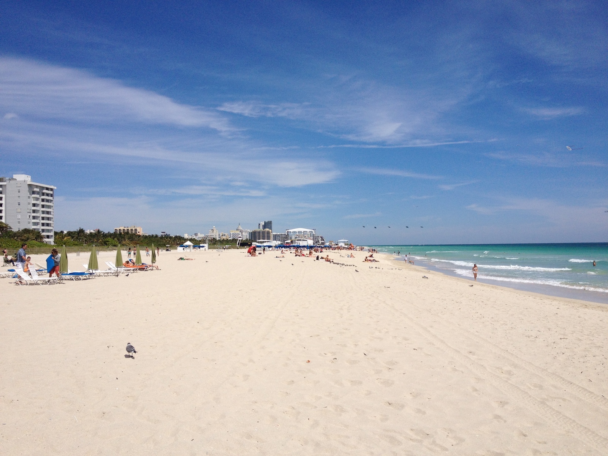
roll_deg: +1.1
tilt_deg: -0.3
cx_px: 304
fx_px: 615
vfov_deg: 40.7
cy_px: 228
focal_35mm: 35
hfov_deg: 52.6
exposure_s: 1/4608
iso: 50
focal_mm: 4.28
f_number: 2.4
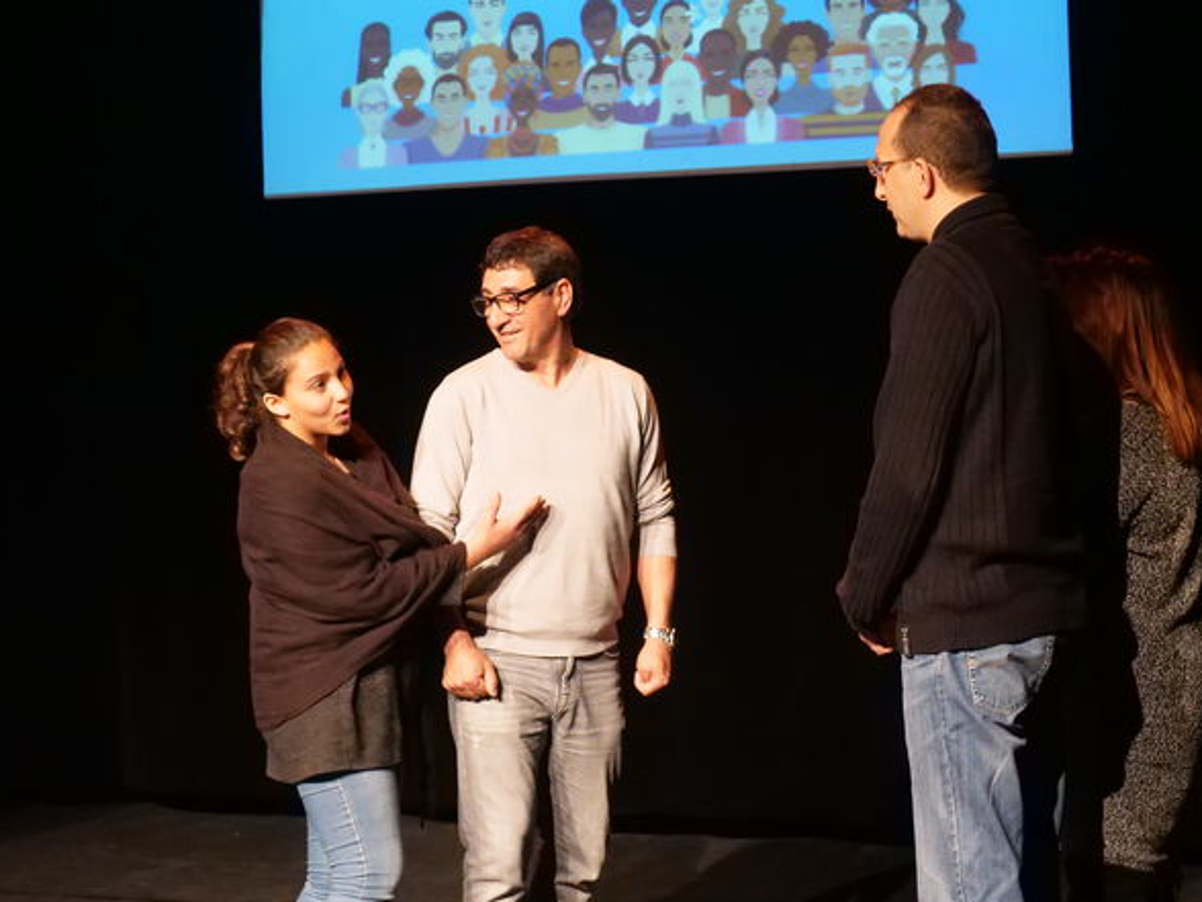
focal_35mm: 80
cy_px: 408
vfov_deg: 18.4
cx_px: 587
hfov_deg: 24.4
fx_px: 2778
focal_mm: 24
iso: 3200
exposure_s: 1/30
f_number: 3.5
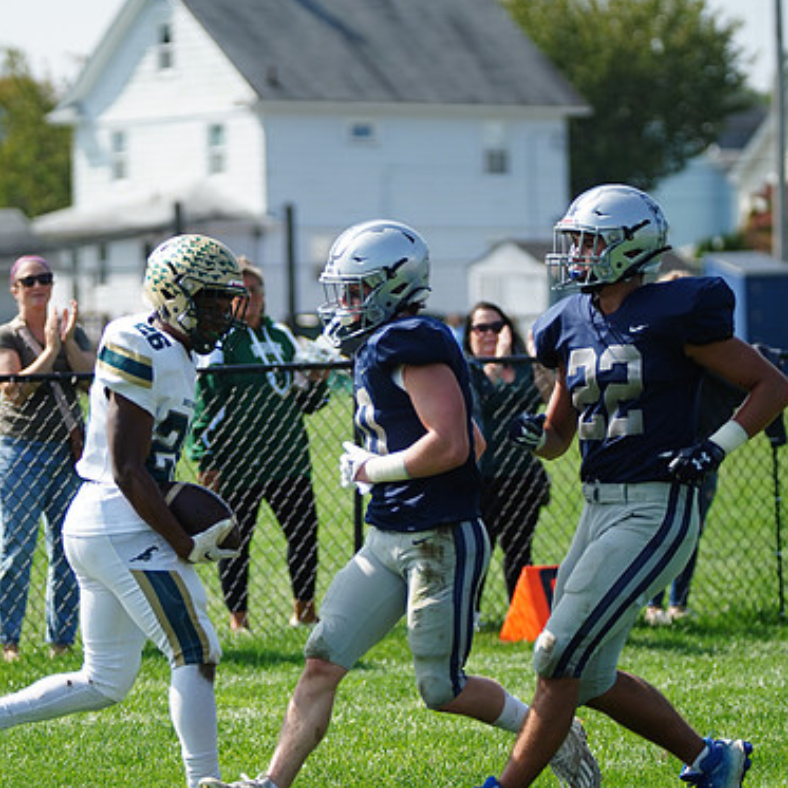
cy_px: 398
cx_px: 319
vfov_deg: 9.5
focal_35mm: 185
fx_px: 4765
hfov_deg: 9.5
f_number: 2.8
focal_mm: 140
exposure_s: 1/3200
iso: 400
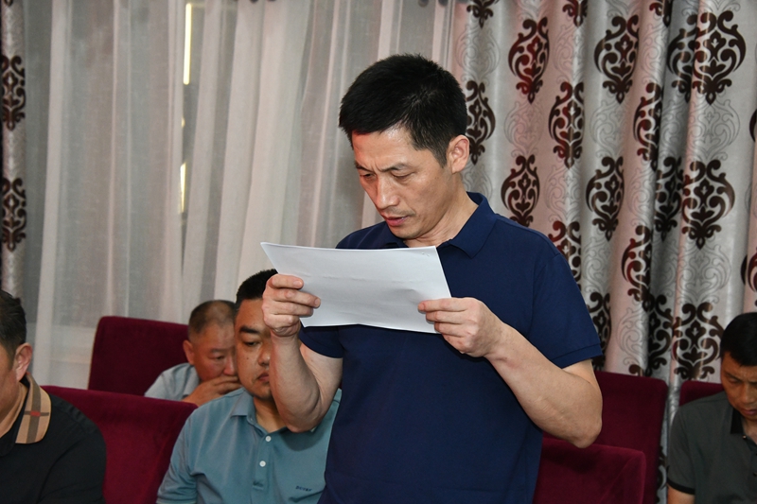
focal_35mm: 92
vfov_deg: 14.9
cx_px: 378
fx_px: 1934
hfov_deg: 22.1
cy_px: 252
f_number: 9
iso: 6400
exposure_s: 1/125
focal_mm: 92
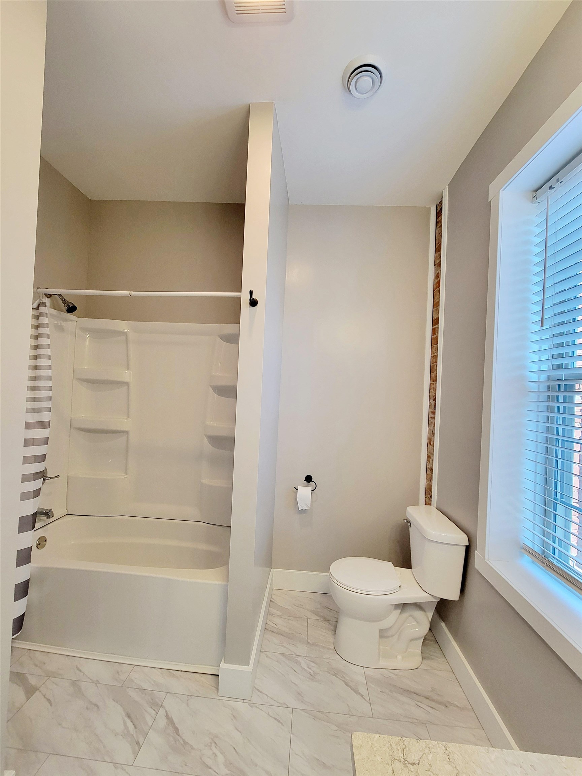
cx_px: 291
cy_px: 388
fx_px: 291
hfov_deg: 89.9
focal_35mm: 13
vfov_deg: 106.2
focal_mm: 2.2
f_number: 2.2
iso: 125
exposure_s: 1/60.2
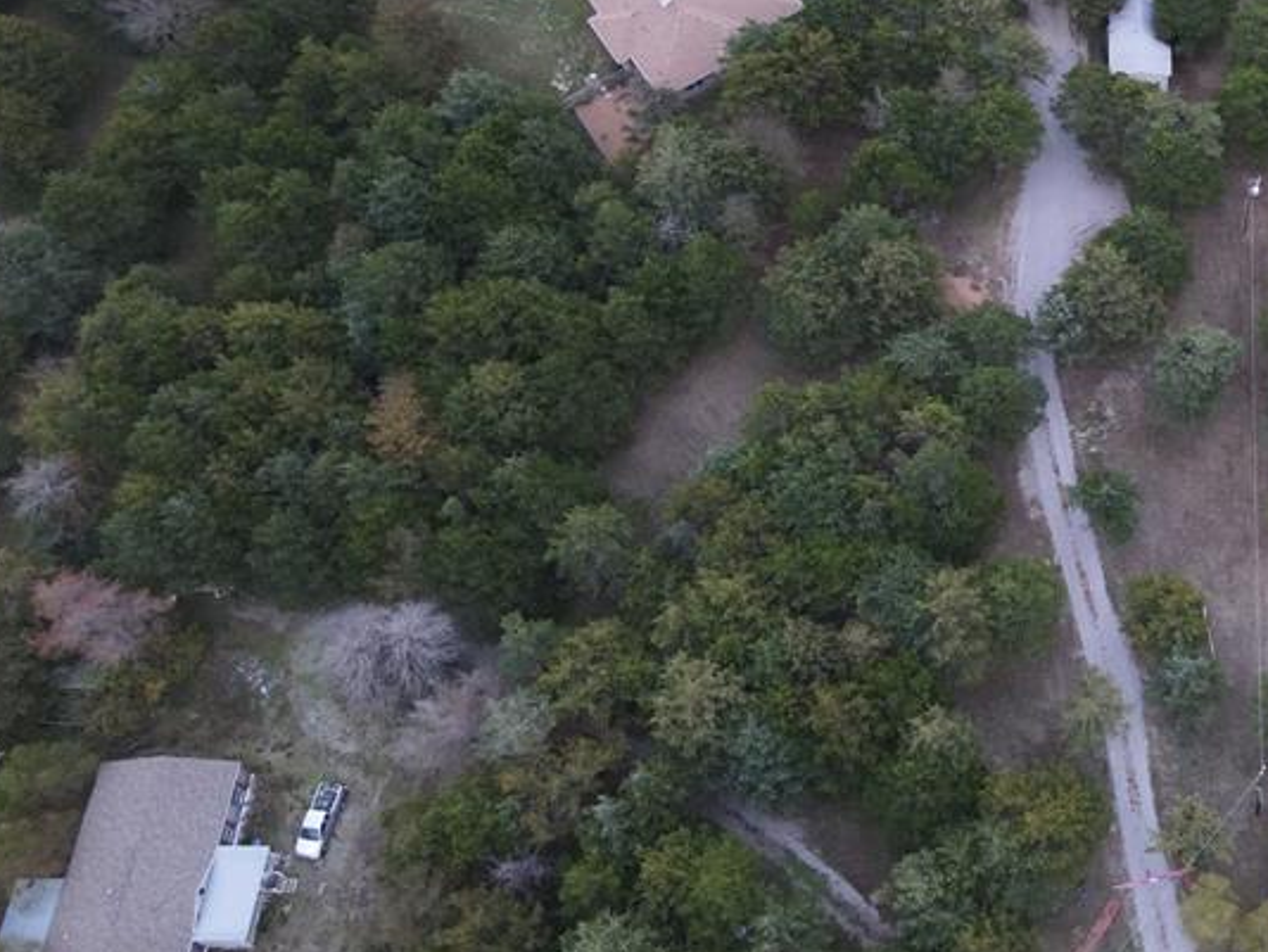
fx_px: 1686
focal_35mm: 46
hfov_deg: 38.4
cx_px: 1145
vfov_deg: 31.3
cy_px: 318
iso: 1100
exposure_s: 1/4
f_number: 2.8
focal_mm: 4.5
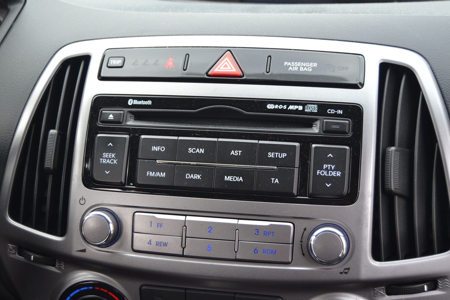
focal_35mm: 52
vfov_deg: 25.8
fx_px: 656
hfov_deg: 37.9
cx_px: 225
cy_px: 150
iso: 400
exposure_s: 1/100
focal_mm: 35
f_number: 5
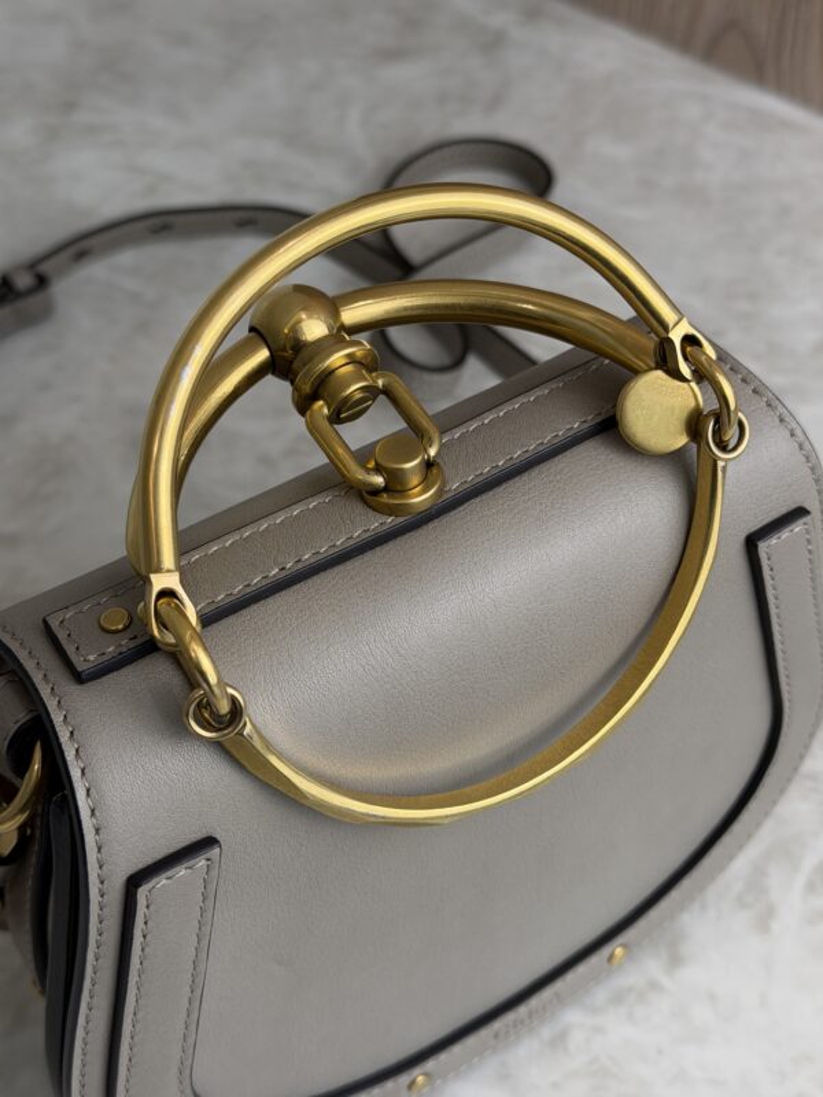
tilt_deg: -48.4
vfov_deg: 39.7
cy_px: 548
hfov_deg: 30.3
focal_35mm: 48
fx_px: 1522
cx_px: 412
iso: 50
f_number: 1.78
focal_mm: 6.76
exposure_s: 1/194
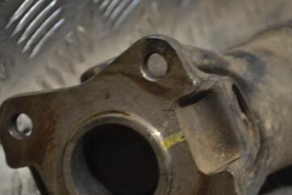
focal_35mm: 138
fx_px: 1117
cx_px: 152
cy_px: 162
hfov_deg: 14.9
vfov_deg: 9.9
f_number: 5.6
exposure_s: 1/60
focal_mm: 55
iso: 400
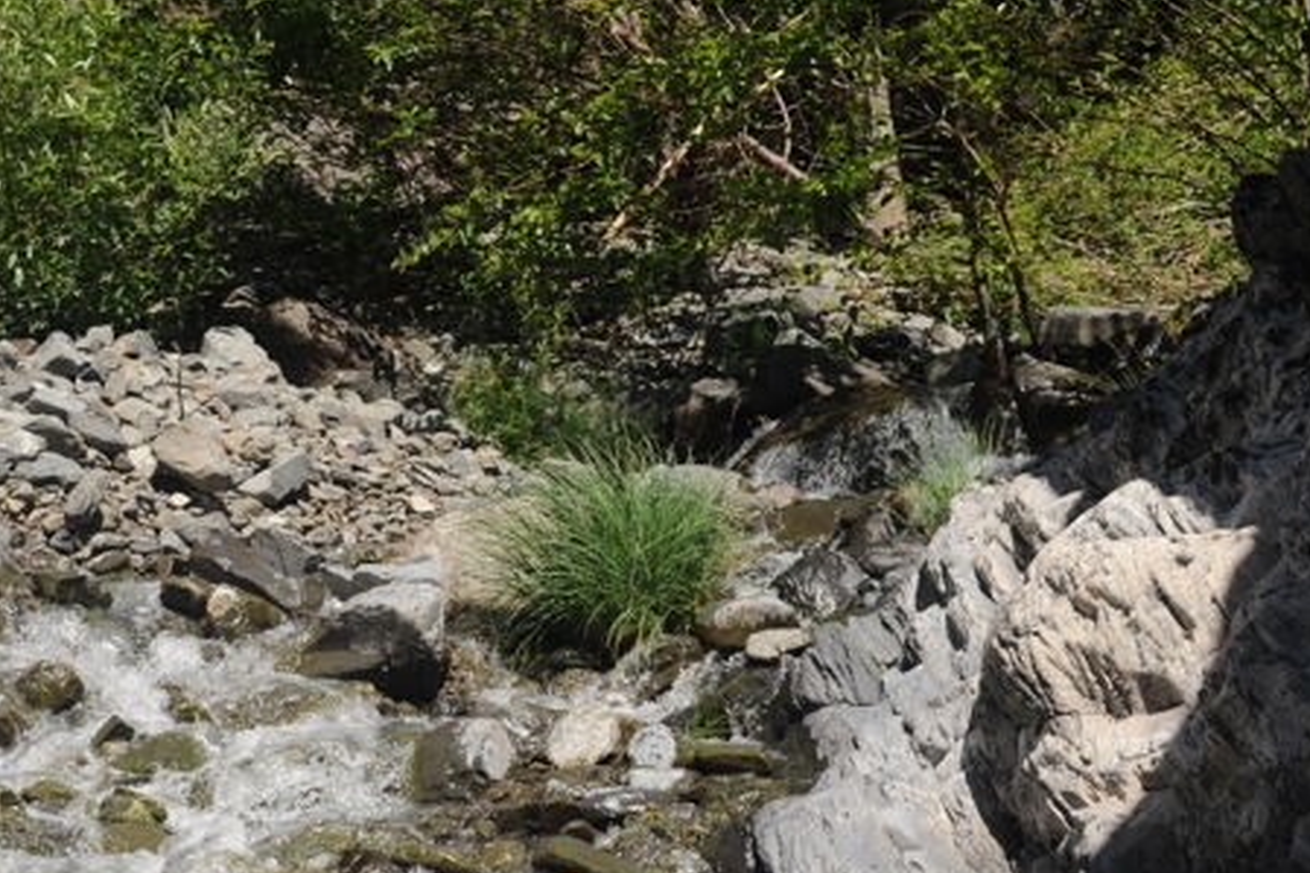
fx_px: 3237
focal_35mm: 89
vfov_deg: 15.3
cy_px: 444
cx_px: 461
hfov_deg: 22.8
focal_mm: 50
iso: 250
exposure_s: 1/800
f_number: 7.1
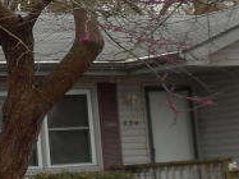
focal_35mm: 159
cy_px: 20
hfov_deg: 11.9
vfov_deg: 9.3
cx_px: -110
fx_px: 1097
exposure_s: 1/80
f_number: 4
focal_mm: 5.2
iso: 80
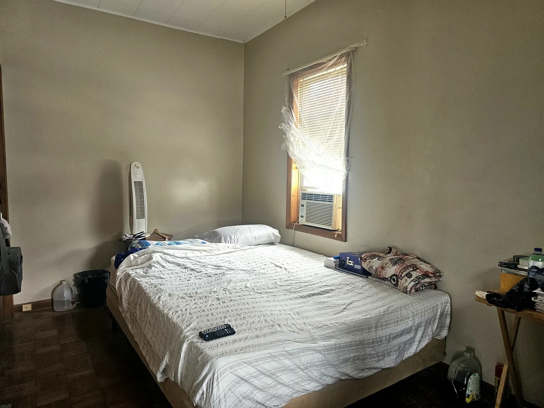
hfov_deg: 73.9
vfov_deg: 58.9
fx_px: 361
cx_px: 272
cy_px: 204
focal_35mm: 23
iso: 250
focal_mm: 6.3
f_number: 1.7
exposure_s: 1/120
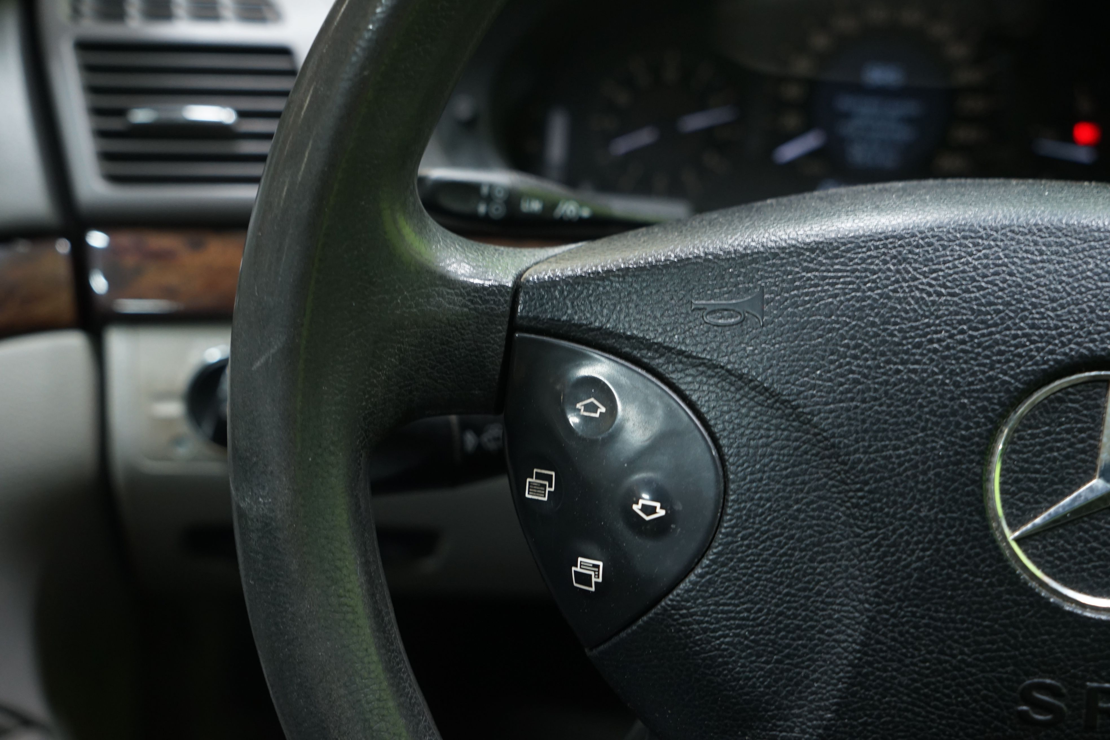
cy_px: 370
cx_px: 555
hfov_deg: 50.7
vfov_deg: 35.1
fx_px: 1172
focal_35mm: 38
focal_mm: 38
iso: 1250
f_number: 5
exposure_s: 1/30
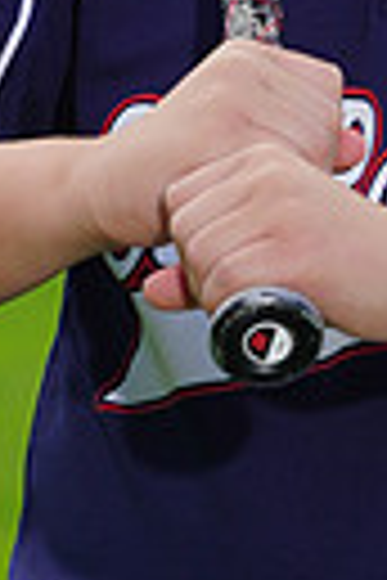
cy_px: -202
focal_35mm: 996
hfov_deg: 1.4
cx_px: 439
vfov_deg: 2.1
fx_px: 16059
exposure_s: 1/250
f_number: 8
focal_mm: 221
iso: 200
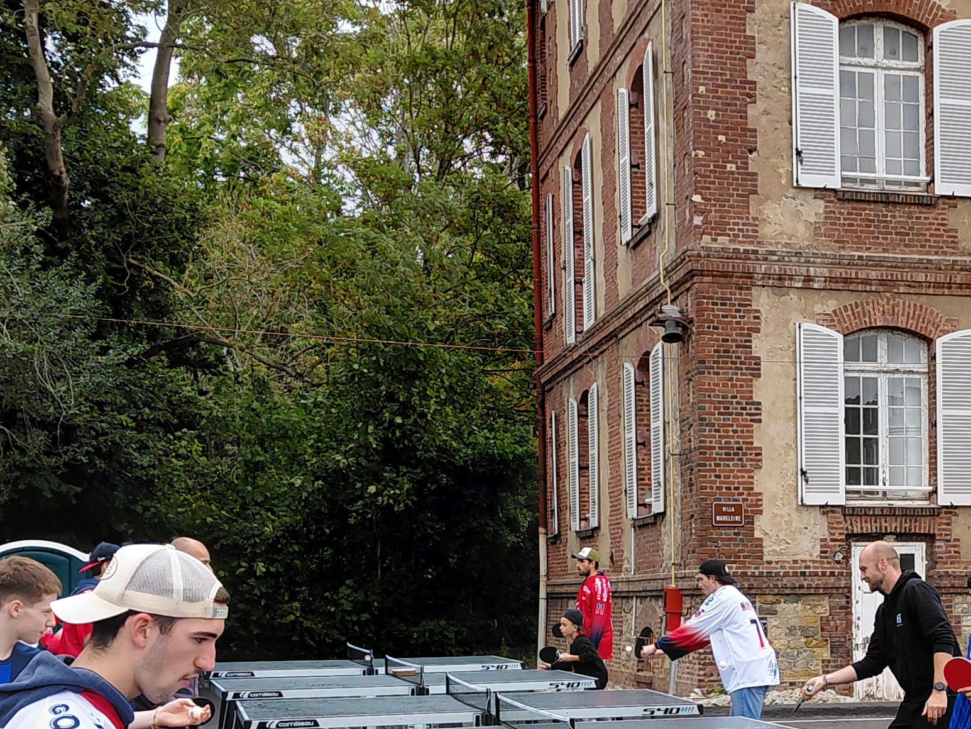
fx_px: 1851
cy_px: 622
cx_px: 875
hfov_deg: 28.3
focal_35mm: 66
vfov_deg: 21.9
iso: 50
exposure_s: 1/755
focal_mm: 4.69
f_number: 1.8
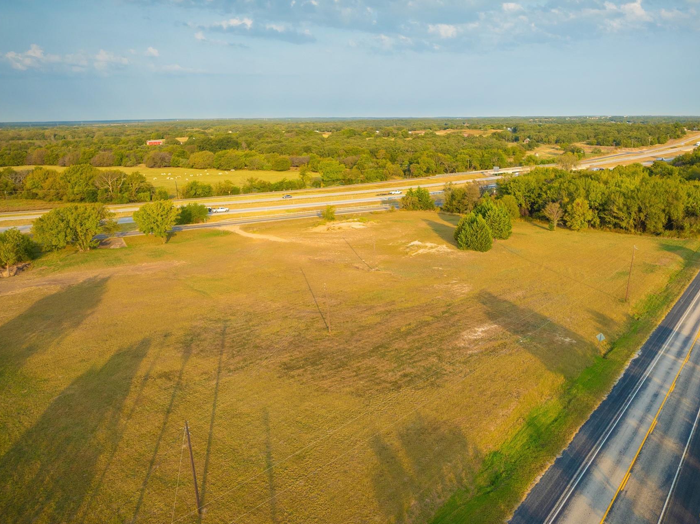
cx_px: 405
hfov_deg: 61.4
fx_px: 586
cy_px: 302
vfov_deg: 48.0
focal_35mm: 29
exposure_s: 1/160
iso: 100
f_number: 2.8
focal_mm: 12.29
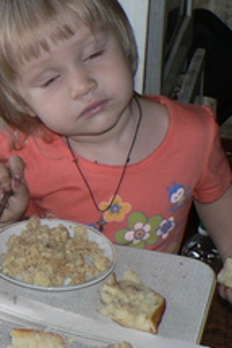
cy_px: 143
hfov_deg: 10.9
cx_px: -79
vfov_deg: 16.8
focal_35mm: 122
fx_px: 1181
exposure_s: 1/60
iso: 80
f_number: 2.8
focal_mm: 6
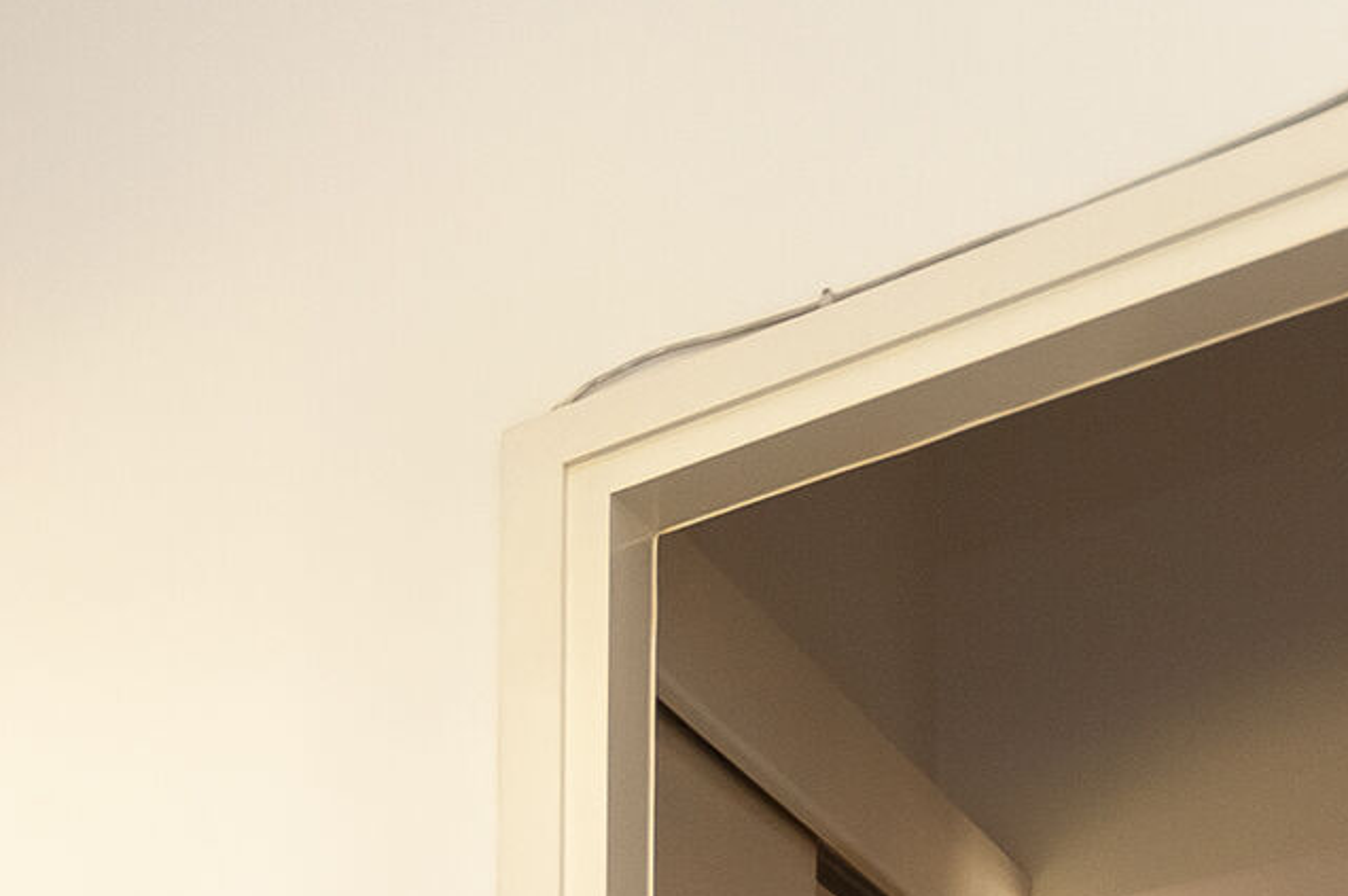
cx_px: -867
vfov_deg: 15.4
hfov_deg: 22.5
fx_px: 2469
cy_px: 1911
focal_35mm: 66
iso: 250
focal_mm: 10
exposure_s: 1/60
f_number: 4.5
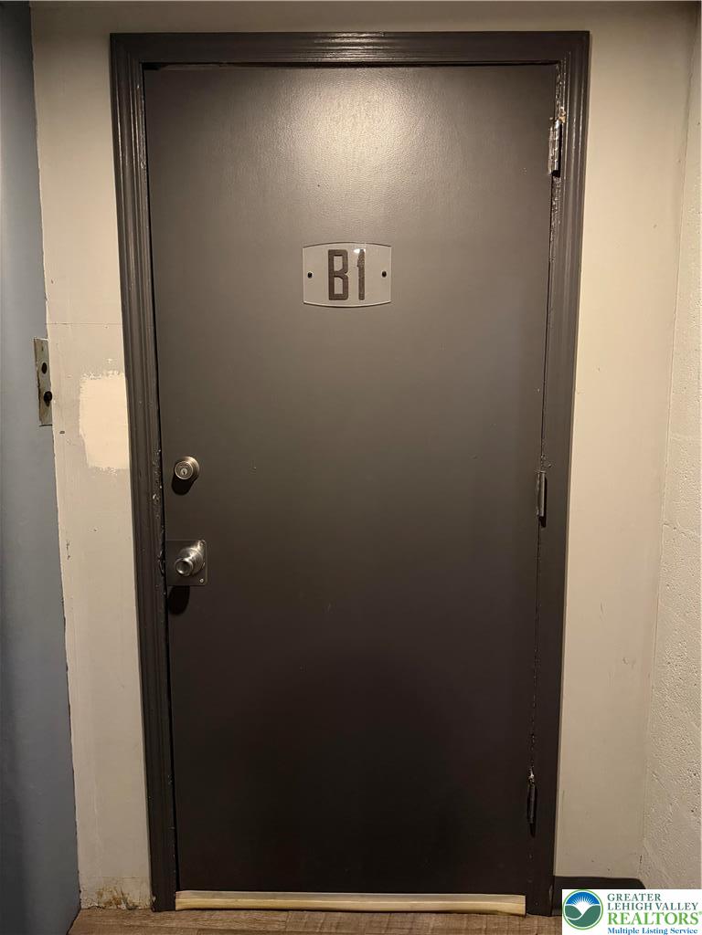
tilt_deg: -7.9
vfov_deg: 71.6
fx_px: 649
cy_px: 468
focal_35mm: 24
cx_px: 351
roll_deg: +0.3
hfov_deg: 56.8
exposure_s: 1/30
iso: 800
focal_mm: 6.76
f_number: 1.78
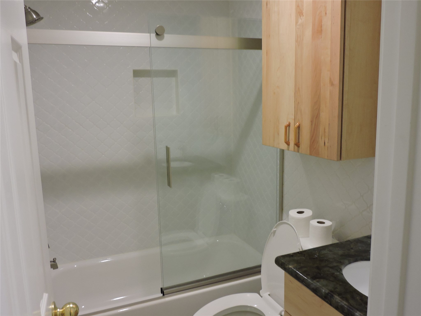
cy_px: 158
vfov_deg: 46.8
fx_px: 365
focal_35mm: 30
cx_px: 210
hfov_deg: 60.0
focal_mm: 5.4
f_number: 3.1
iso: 320
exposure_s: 1/30
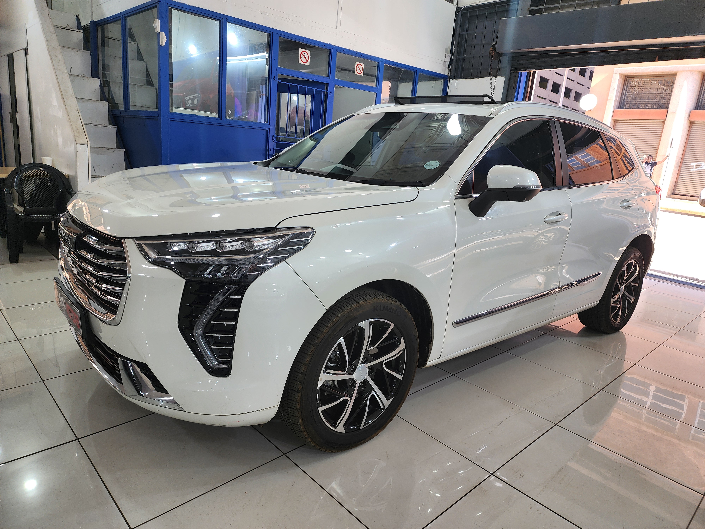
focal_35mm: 23
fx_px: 468
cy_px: 264
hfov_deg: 73.9
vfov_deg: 58.9
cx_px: 352
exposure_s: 1/100
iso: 50
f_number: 1.8
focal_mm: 6.4
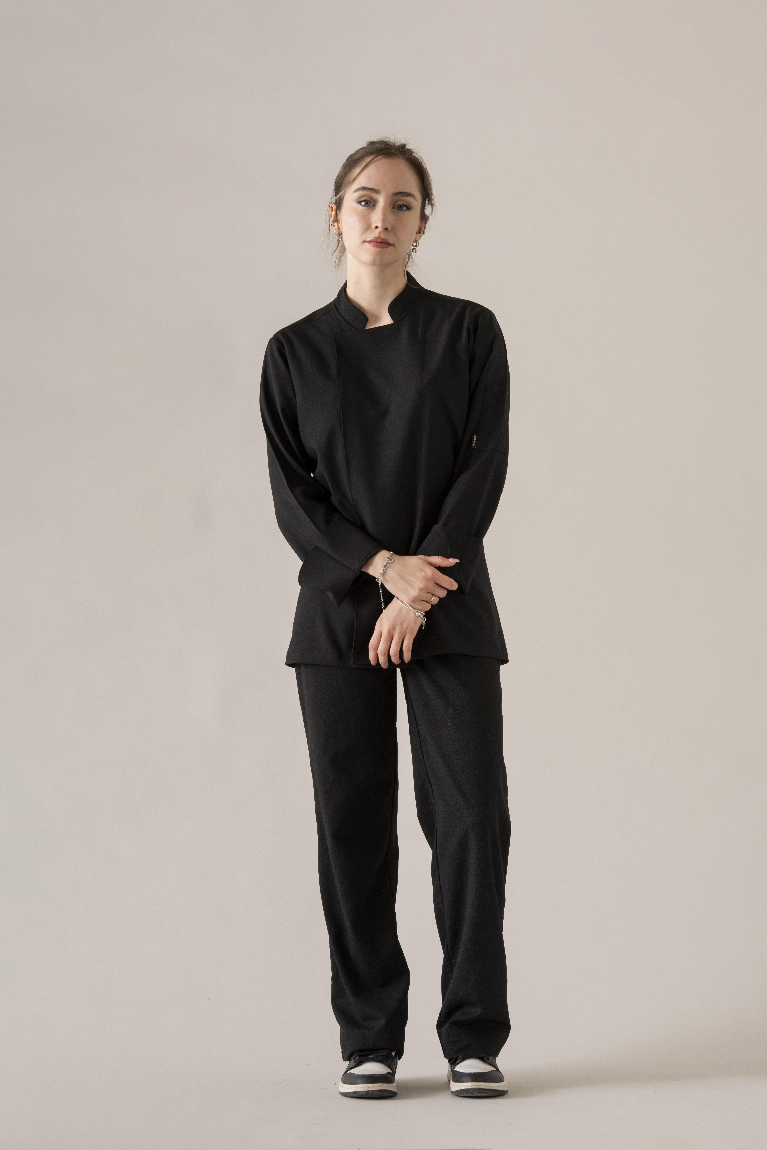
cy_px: 575
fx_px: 3896
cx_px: 384
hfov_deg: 11.2
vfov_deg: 16.8
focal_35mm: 122
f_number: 11
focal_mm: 122
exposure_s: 1/160
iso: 320
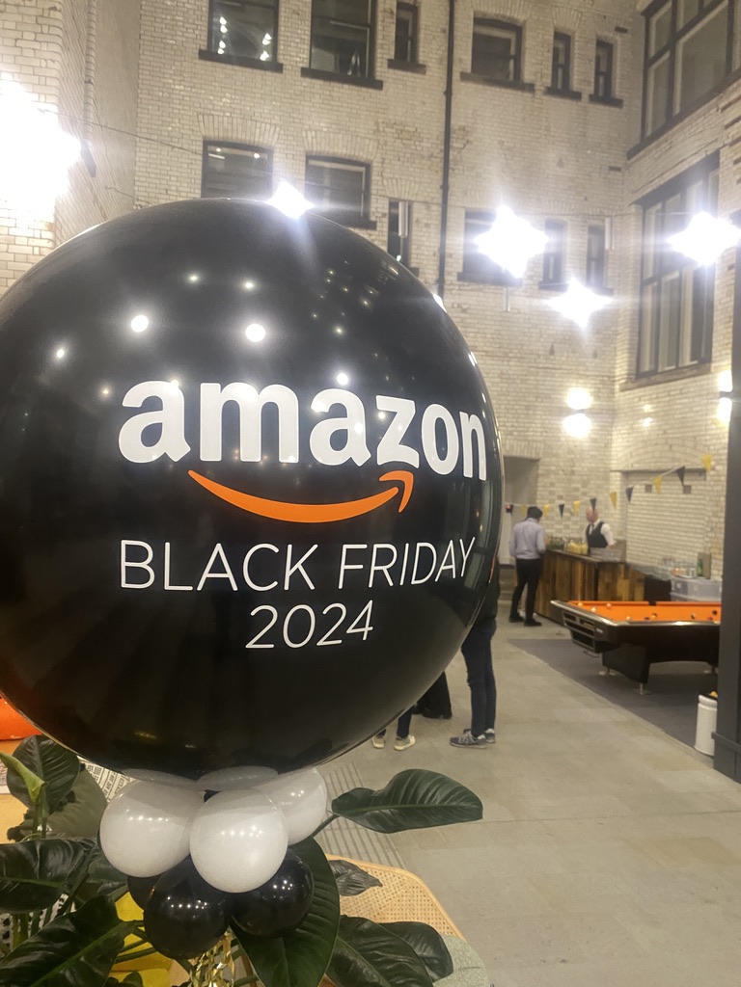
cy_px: 494
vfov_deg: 67.3
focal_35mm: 26
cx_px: 370
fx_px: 742
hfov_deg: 53.1
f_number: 1.8
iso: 250
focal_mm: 4.25
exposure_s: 1/50
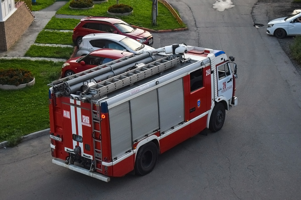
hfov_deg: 33.4
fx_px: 502
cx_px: 150
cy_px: 100
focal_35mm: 60
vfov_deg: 22.6
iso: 1600
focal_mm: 40
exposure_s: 1/400
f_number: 5.6
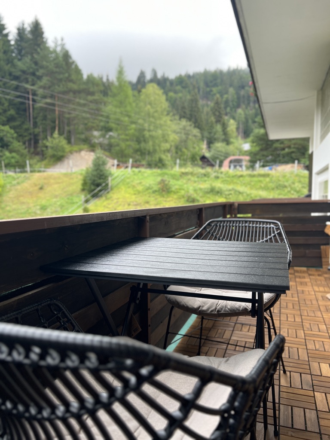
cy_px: 220
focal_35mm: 26
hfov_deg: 53.1
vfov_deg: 67.3
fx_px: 330
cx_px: 165
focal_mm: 5.7
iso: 40
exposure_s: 1/196
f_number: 1.5
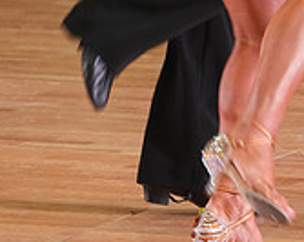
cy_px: -198
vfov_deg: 2.6
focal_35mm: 585
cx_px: 252
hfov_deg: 3.3
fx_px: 5254
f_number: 5.6
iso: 3200
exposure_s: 1/200
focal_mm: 179
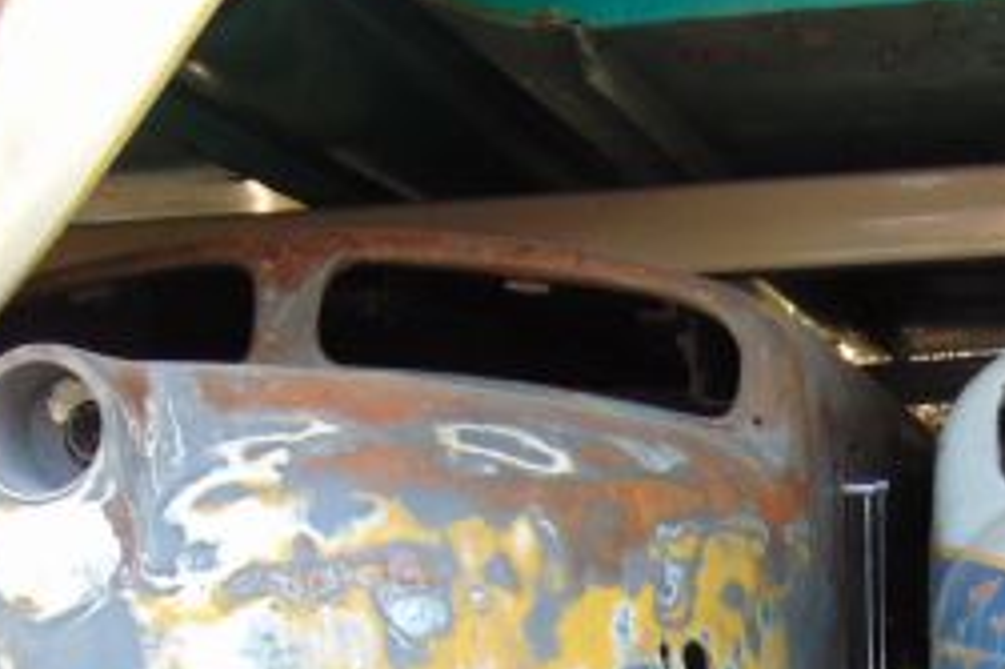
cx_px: 837
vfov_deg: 15.4
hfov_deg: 24.0
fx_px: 2315
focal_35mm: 83
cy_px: 953
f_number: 3
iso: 80
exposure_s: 1/60
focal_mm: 4.5
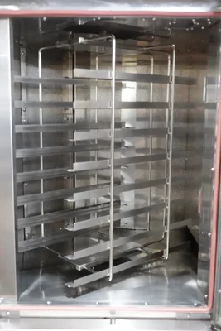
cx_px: 110
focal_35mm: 43
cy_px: 166
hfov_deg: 31.2
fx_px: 396
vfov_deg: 45.4
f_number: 4
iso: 5000
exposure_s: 1/50
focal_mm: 15.9
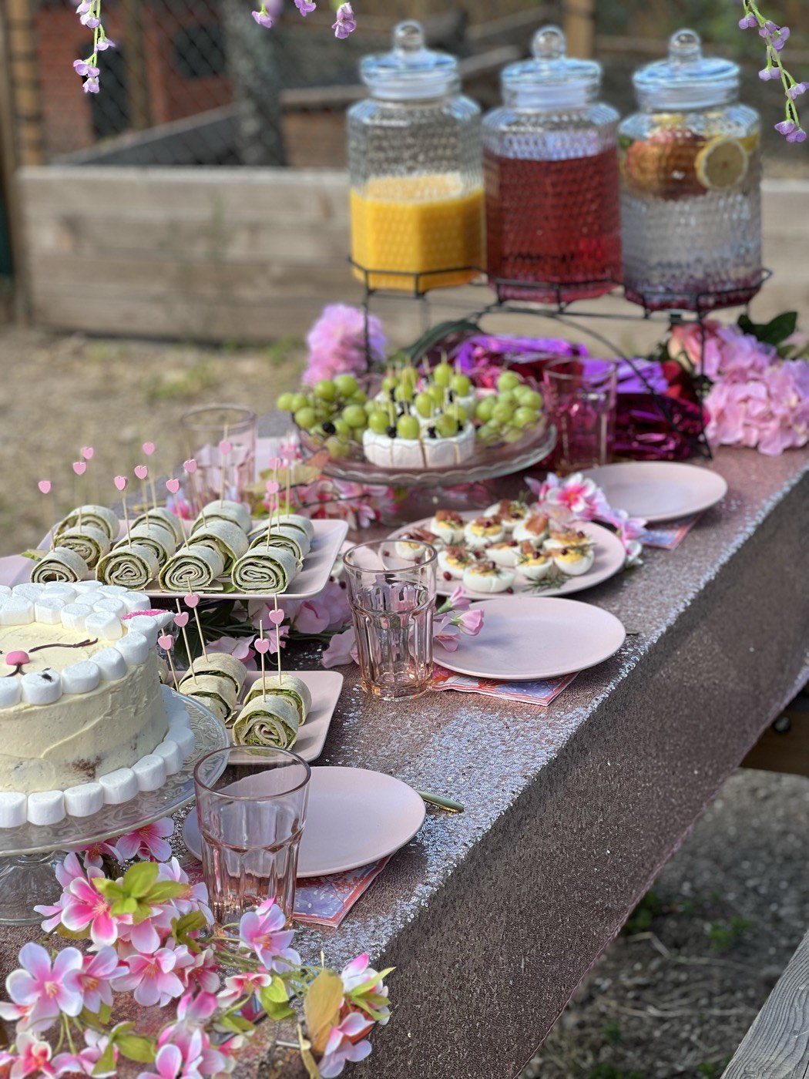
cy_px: 540
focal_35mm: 77
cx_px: 404
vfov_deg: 25.3
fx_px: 2399
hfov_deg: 19.1
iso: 25
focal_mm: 9
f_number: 2.8
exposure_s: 1/121
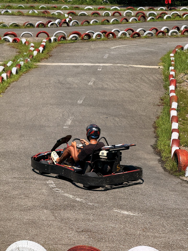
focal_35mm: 120
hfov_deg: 12.3
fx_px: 869
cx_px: 94
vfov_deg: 16.4
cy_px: 126
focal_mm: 15.66
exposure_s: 1/1481
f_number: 2.8
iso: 50
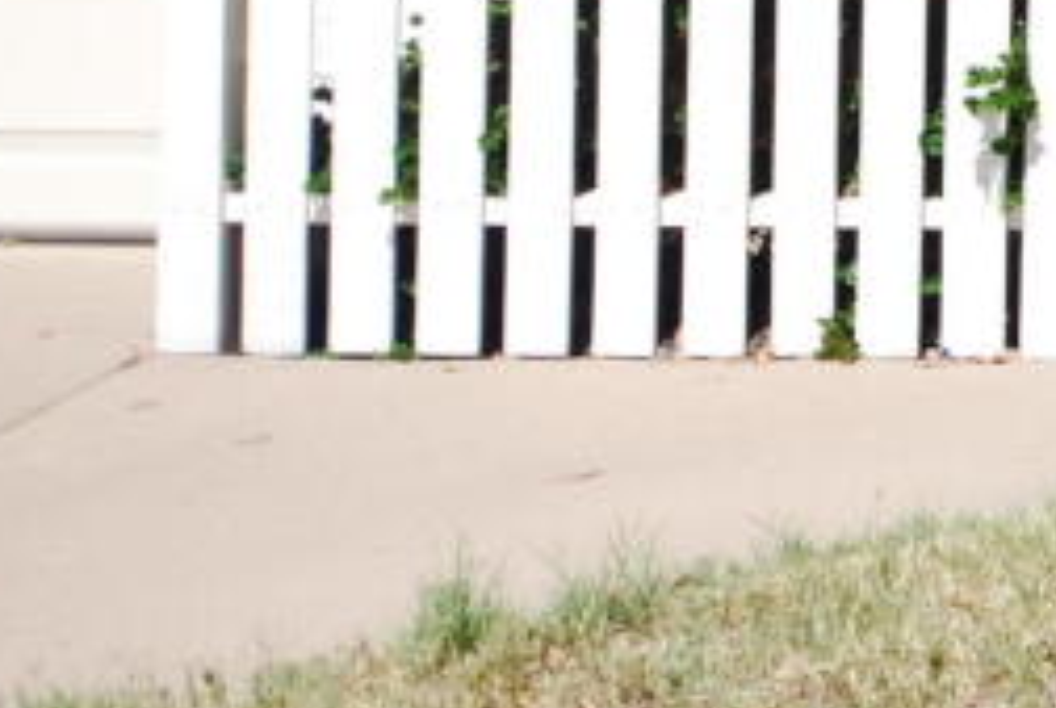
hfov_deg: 11.4
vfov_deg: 8.0
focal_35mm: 164
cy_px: -666
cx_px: 2005
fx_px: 4819
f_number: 7.1
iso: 100
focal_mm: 24
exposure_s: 1/200
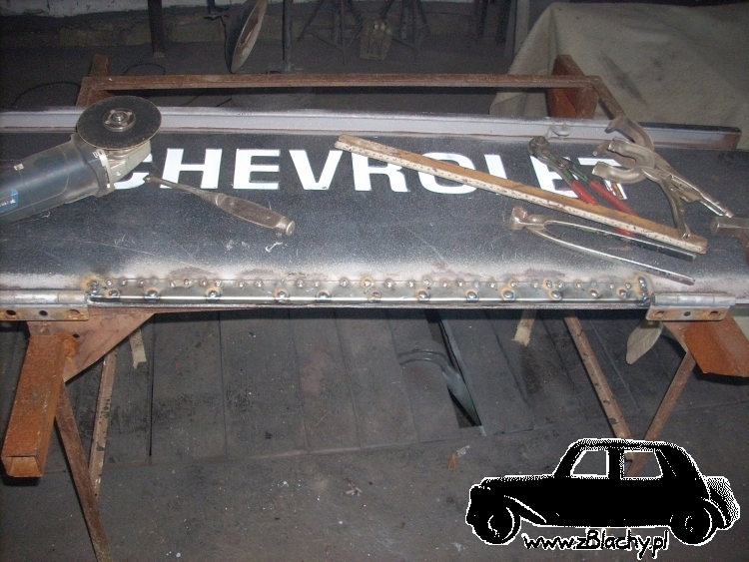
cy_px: 281
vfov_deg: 38.7
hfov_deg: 50.1
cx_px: 374
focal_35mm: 37
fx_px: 801
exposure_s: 1/60
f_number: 2.8
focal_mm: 6.2
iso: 259
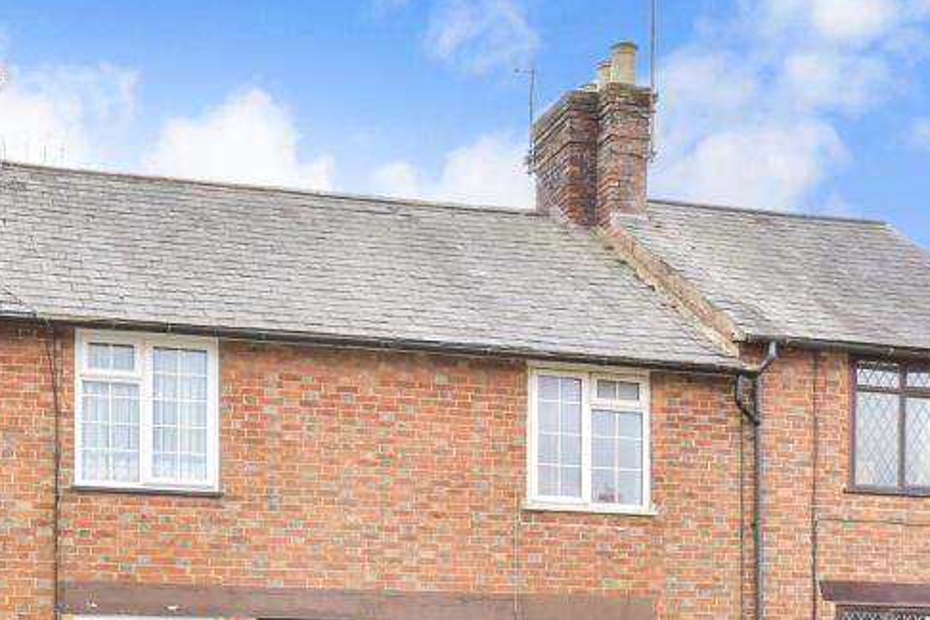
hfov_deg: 33.8
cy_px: 585
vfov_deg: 22.3
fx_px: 1524
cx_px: 344
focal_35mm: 59
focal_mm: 19
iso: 320
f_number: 8
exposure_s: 1/200
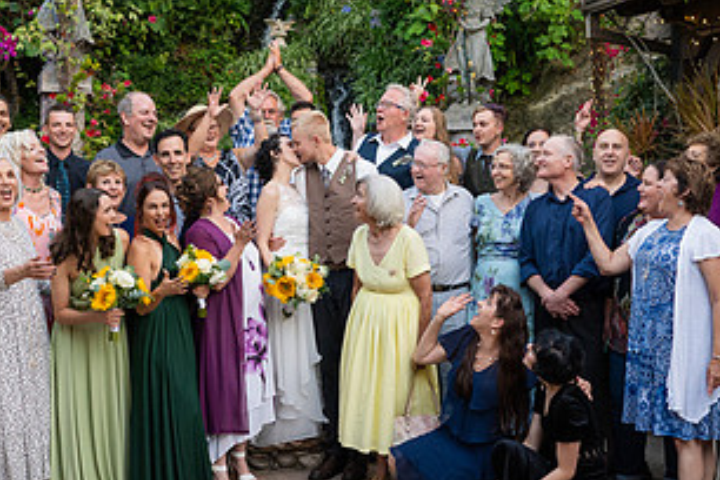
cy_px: 225
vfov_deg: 25.5
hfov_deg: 37.5
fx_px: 1060
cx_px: 386
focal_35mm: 53
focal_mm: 28
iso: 500
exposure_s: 1/500
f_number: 3.2
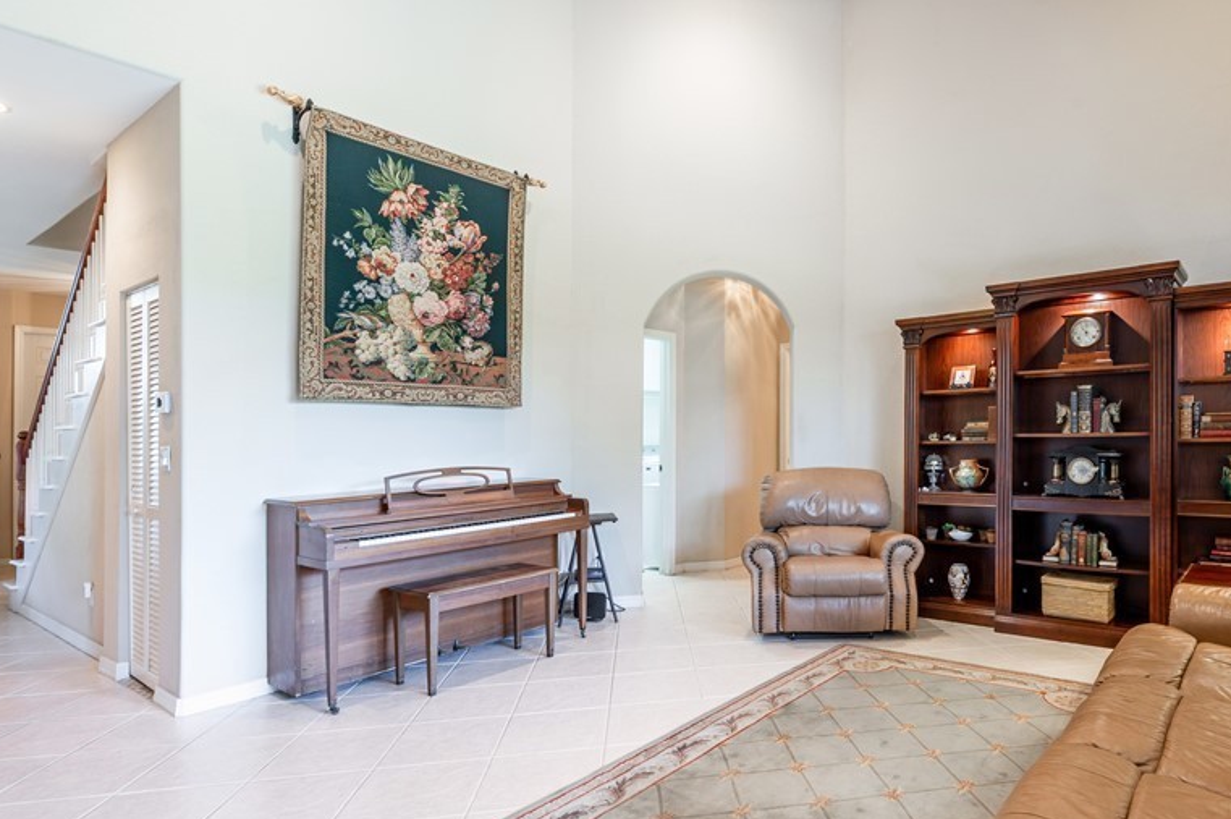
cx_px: 776
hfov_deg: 82.3
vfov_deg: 61.7
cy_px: 454
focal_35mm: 20
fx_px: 683
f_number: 11
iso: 125
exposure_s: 1/1.25
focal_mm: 14
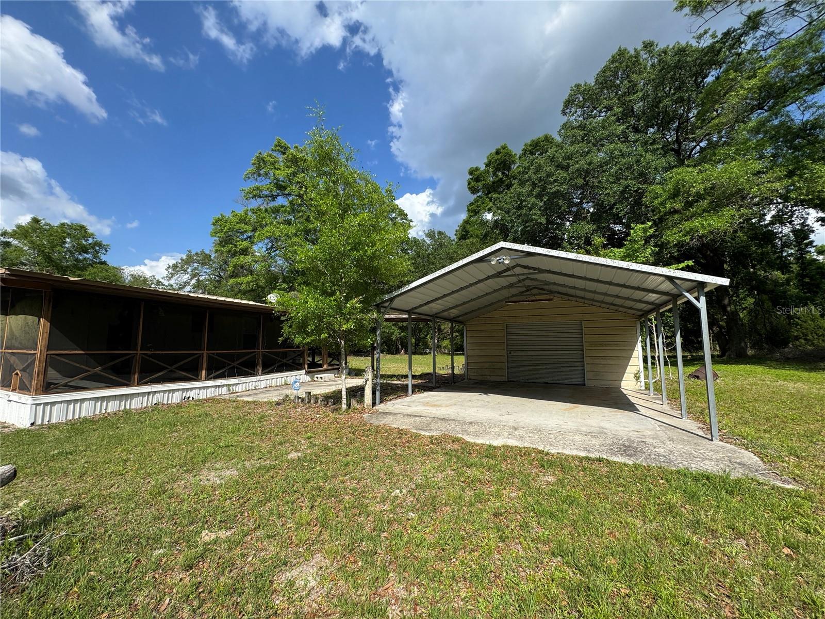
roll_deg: +0.2
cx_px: 412
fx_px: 334
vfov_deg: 85.7
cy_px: 310
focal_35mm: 14
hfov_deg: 102.1
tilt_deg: +5.7
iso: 50
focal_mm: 2.22
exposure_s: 1/1536
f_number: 2.2
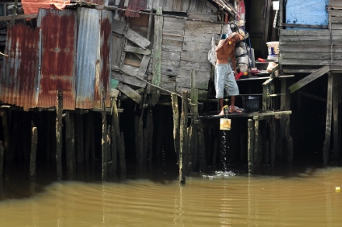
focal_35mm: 99
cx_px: 221
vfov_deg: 13.7
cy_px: 25
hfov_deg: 20.6
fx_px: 939
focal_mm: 35
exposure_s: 1/200
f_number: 7.1
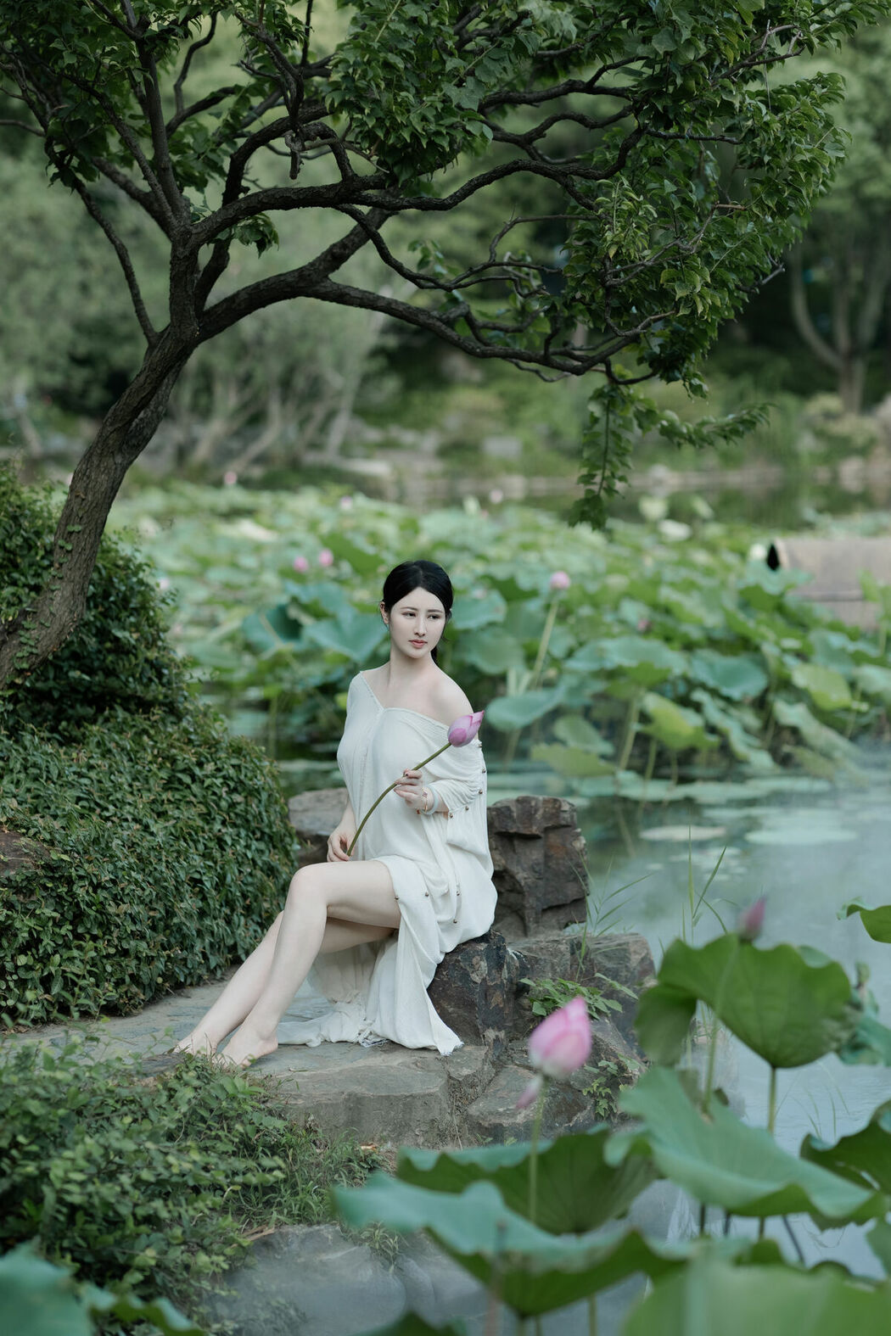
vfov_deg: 23.9
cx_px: 446
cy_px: 668
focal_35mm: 85
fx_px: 3155
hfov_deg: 16.1
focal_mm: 85
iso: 100
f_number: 2.2
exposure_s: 1/1250
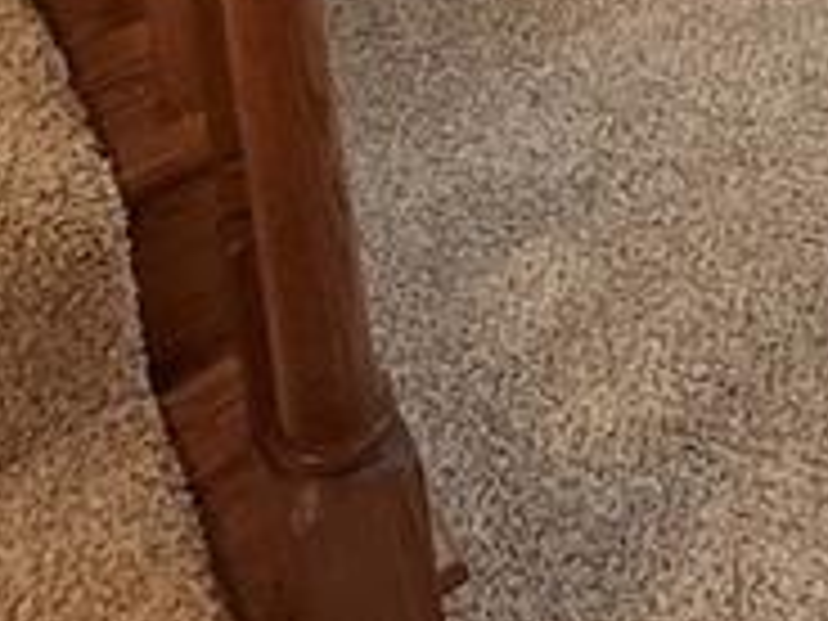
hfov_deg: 20.3
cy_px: -860
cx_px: 1044
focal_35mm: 89
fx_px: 2129
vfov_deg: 12.8
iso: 125
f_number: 2.2
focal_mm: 1.64
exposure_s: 1/40
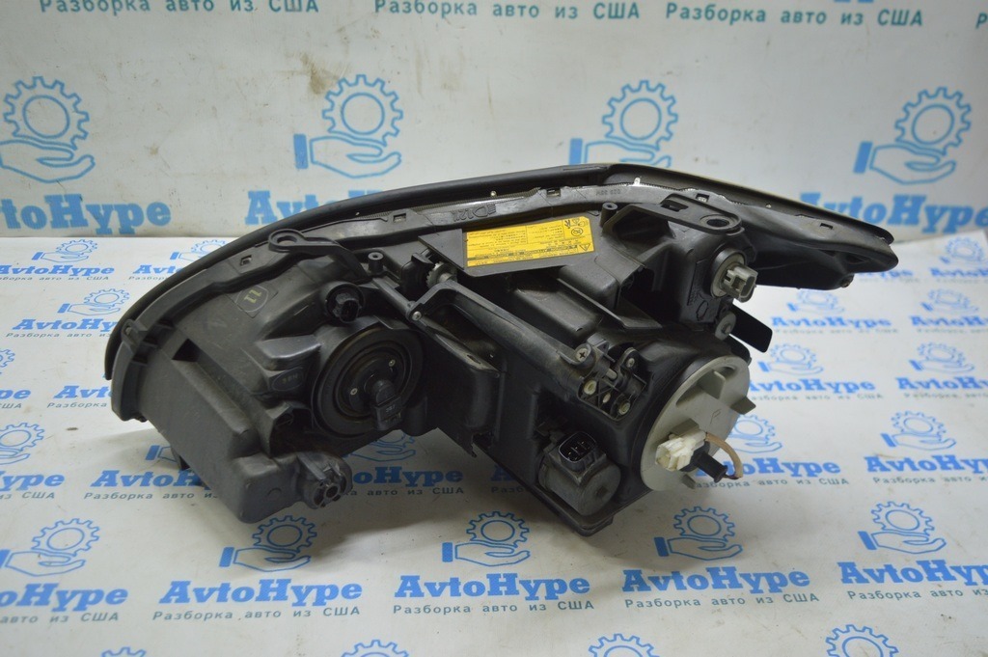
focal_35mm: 36
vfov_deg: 36.8
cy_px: 328
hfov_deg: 53.2
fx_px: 987
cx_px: 494
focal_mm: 24
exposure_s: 1/40
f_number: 4
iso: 400
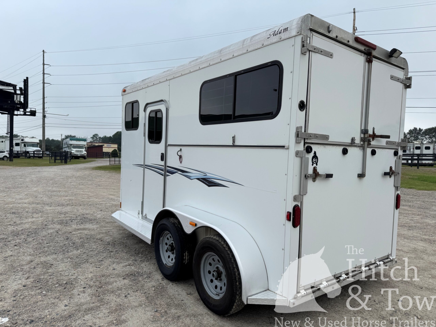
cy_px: 164
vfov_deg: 56.8
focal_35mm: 24
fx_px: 302
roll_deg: -0.2
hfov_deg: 71.6
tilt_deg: -2.3
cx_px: 218
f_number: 1.78
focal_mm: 6.76
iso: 80
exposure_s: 1/2833
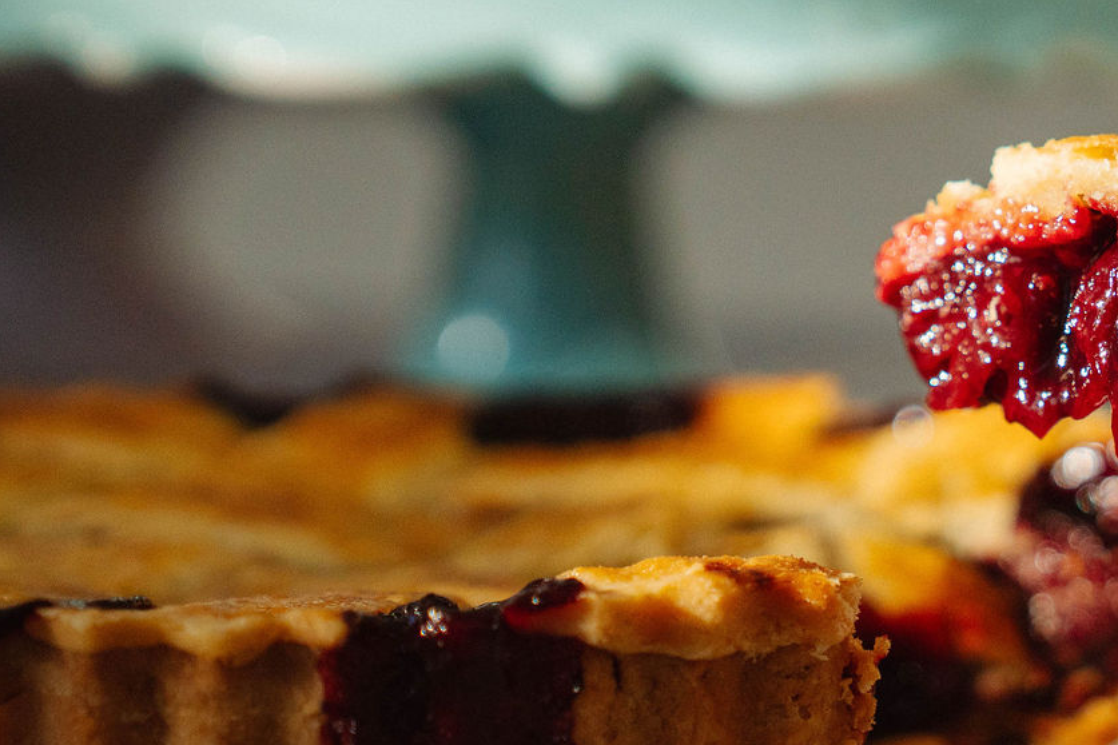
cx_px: 1183
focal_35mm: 142
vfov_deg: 9.7
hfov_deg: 14.2
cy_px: 259
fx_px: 4410
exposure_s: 1/5000
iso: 1000
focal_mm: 58
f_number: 2.8
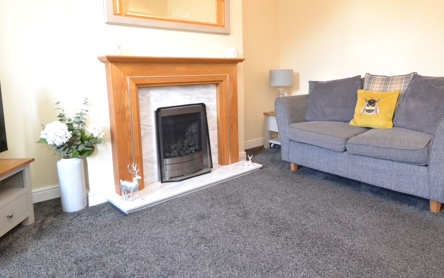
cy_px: 107
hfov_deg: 74.2
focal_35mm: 24
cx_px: 260
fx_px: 290
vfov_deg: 50.6
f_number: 3.5
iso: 2500
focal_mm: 10
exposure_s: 1/60
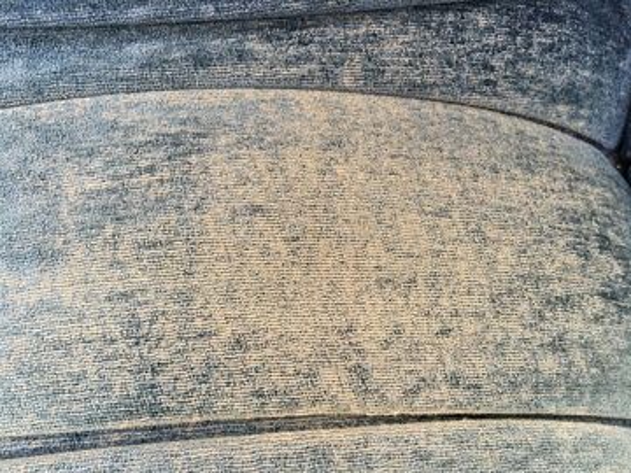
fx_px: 529
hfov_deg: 61.7
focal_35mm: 29
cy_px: 236
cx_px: 316
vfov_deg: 48.2
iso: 40
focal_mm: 4.15
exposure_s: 1/33
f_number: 2.2
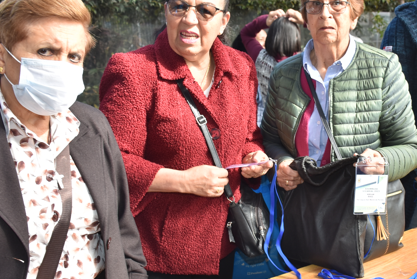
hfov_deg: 38.3
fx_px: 579
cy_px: 176
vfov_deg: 26.9
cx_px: 325
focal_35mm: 50
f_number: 4
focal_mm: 18
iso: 100
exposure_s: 1/60
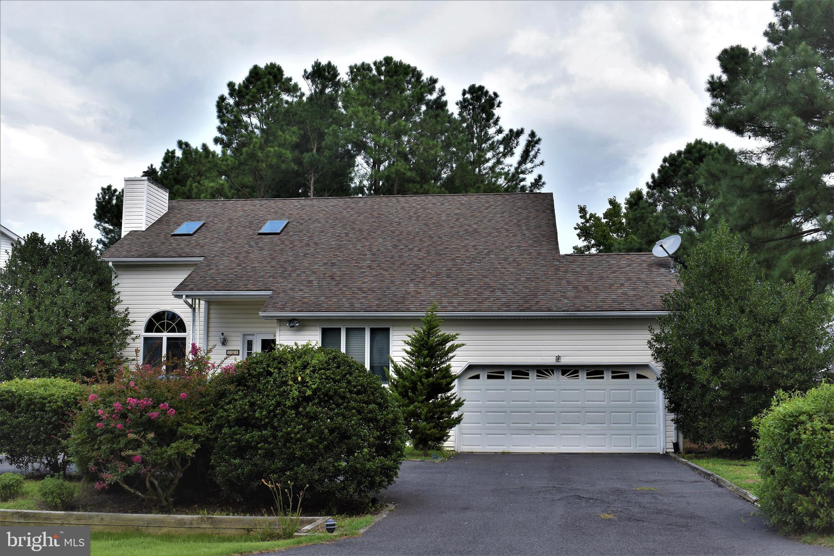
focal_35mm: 39
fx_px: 903
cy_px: 278
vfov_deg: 34.2
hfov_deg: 49.6
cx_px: 417
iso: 100
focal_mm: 26
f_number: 9
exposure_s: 1/200
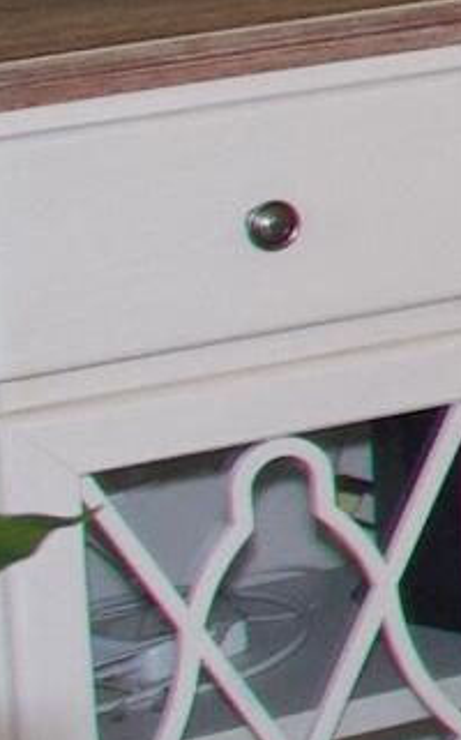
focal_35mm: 243
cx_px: 3229
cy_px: -438
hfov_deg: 3.9
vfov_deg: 8.4
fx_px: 4891
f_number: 4
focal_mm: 17
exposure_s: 1/125
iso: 400
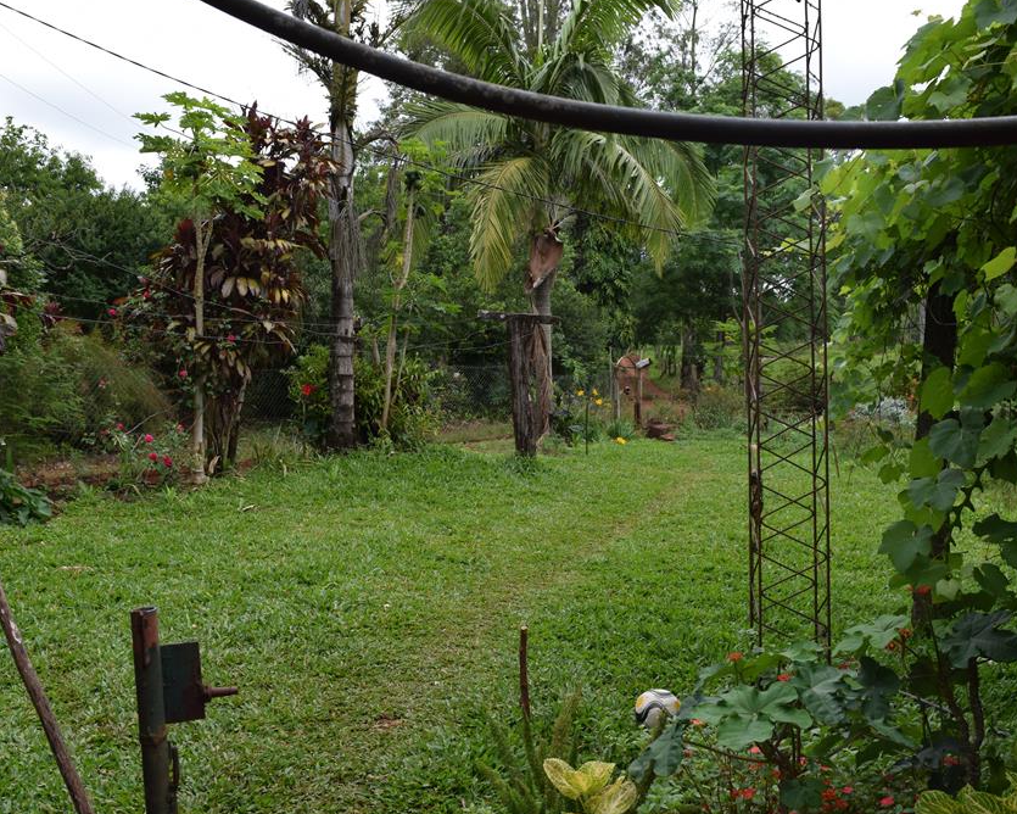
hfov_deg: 47.9
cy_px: 402
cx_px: 485
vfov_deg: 39.2
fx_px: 1144
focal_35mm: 38
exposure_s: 1/250
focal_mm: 22
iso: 250
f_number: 8
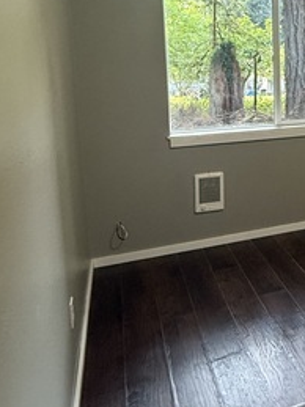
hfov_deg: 35.8
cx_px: 303
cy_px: 123
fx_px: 423
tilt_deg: -8.1
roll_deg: -0.2
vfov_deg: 50.1
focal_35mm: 36
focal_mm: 2.22
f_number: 2.2
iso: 500
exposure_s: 1/60
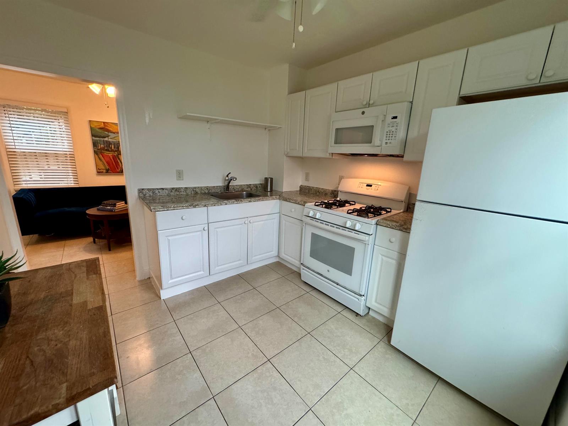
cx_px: 284
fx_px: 230
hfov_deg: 102.1
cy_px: 213
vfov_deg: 85.7
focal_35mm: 14
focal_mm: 2.22
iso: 320
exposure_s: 1/120
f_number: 2.2
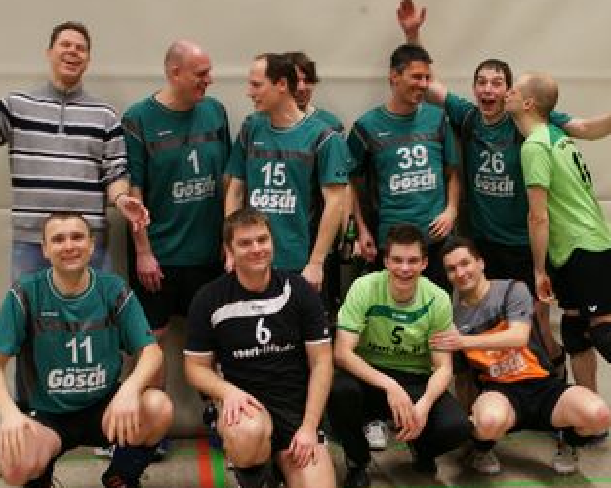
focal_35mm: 63
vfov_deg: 24.2
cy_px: 280
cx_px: 385
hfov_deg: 29.9
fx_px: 1139
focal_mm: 28
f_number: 4
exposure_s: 1/30
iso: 800
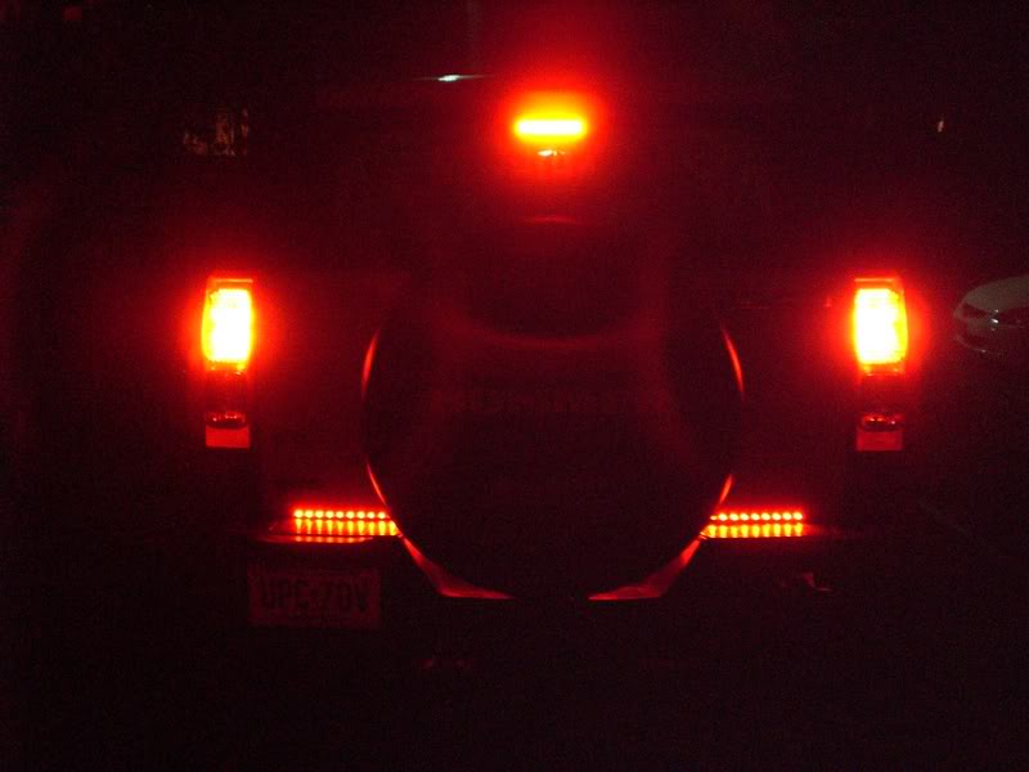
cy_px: 386
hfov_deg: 49.0
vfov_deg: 37.7
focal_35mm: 38
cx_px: 514
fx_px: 1130
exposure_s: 1/15
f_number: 3.1
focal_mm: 6.3
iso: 800
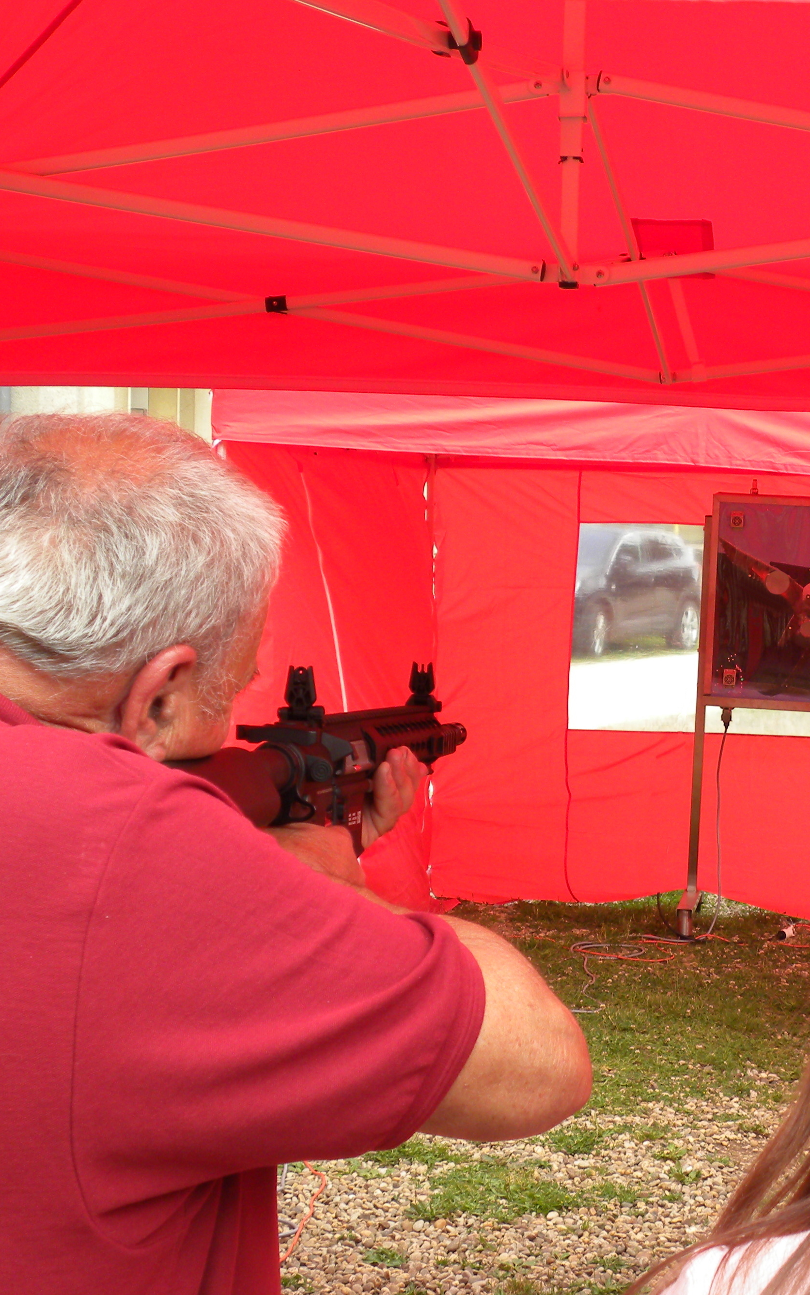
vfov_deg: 31.5
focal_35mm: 65
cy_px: 690
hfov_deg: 19.8
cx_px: 677
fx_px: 2295
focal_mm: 7.3
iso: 64
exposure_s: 1/122
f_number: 3.5
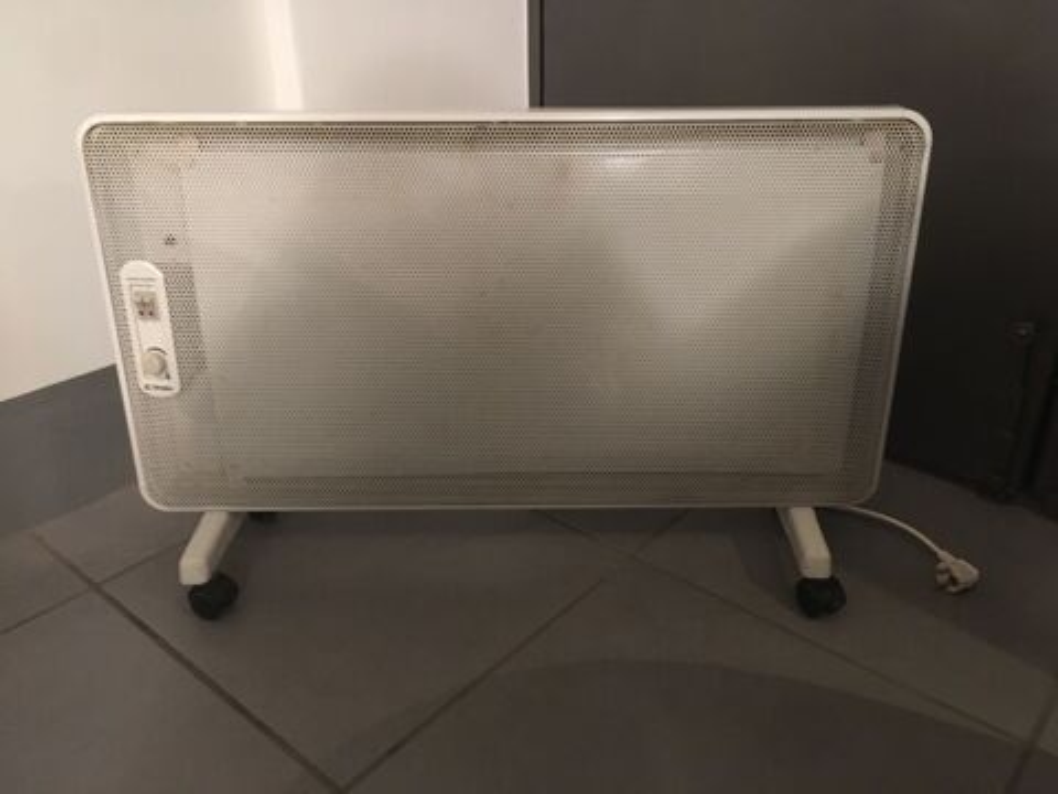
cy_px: 397
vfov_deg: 48.2
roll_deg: -0.7
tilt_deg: -28.3
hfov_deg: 61.7
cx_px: 529
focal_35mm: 29
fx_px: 886
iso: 400
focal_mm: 4.15
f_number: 2.2
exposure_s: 1/17
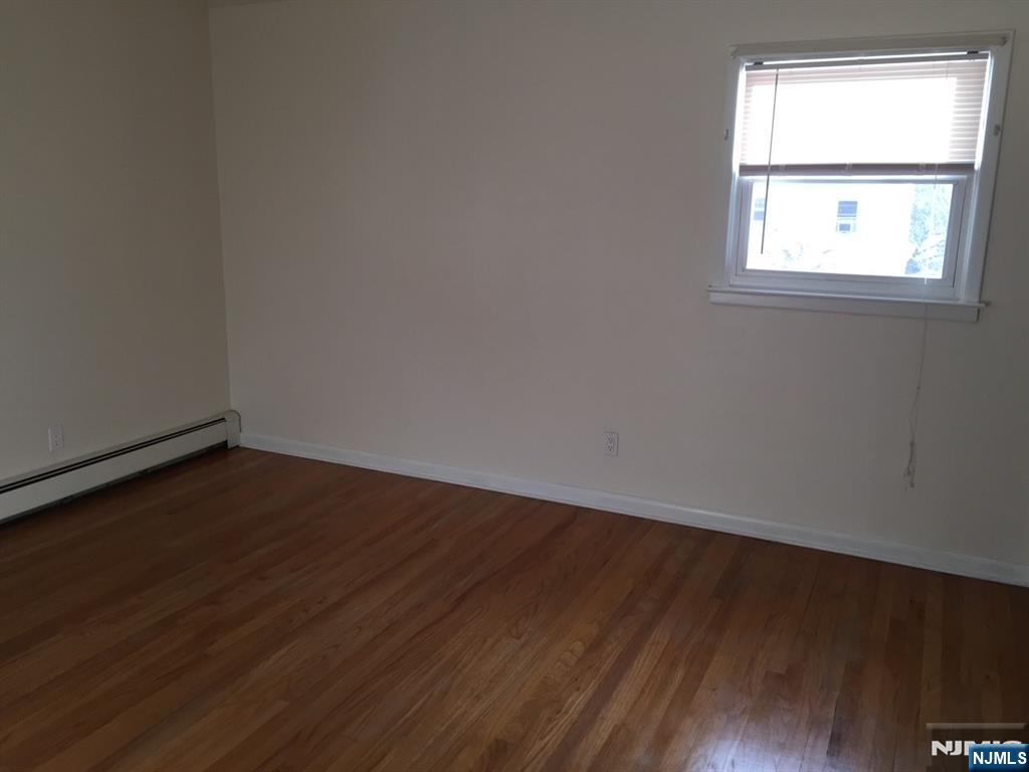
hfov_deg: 61.7
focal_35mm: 29
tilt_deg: -11.5
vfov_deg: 48.2
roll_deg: -1.3
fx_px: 862
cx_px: 514
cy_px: 386
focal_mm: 4.15
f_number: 2.2
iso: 50
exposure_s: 1/120
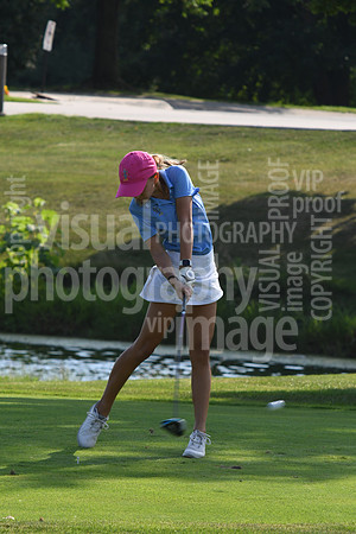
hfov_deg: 2.9
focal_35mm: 480
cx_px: 178
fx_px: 7119
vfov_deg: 4.3
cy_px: 267
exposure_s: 1/800
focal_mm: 320
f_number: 7.1
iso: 640
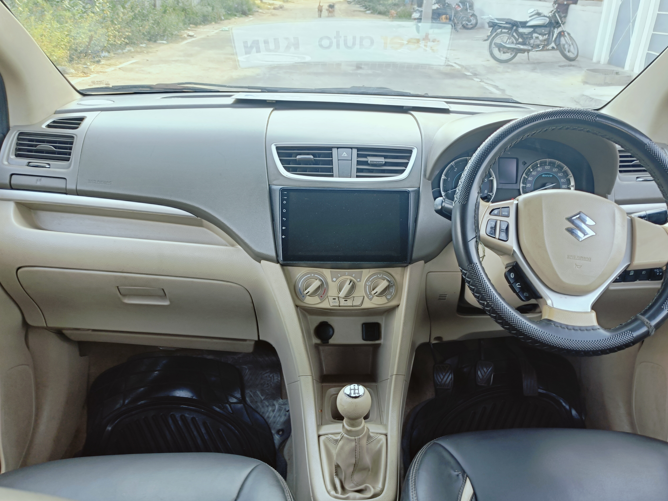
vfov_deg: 48.2
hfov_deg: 61.5
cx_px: 370
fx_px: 560
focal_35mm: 29
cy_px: 231
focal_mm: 4.7
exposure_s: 1/50
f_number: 1.7
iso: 150
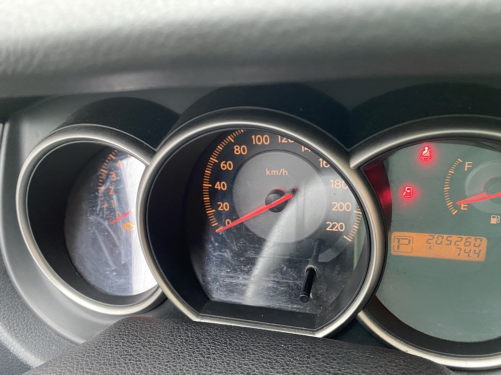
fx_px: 376
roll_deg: +14.8
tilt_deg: -38.6
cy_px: 188
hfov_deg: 67.3
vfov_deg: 53.1
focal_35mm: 26
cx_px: 250
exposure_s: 1/35
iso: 640
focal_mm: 4.25
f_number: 1.8
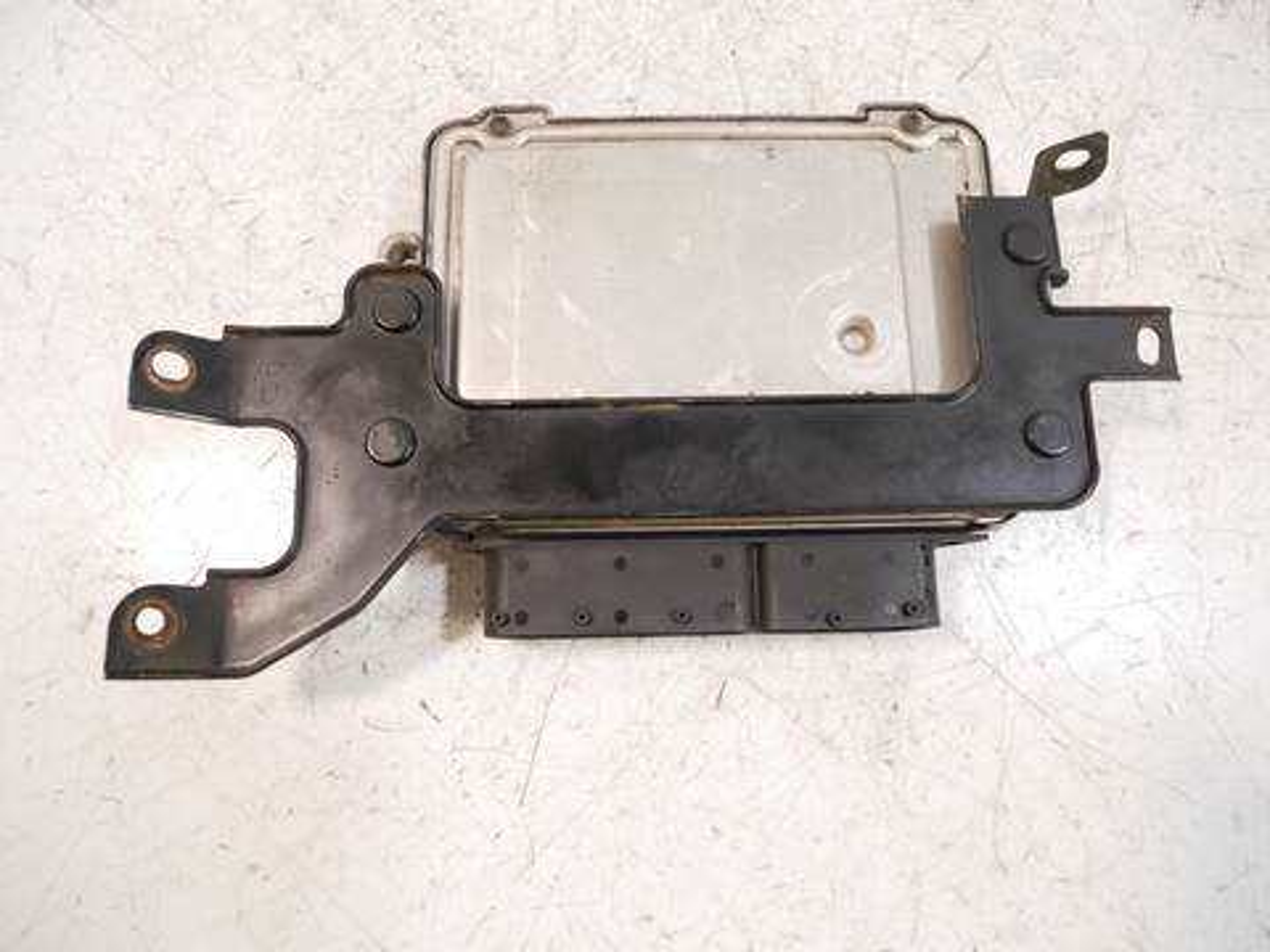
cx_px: 635
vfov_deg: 56.8
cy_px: 476
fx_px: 881
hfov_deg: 71.6
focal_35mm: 24
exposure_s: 1/60
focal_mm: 12
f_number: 3.5
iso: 1000
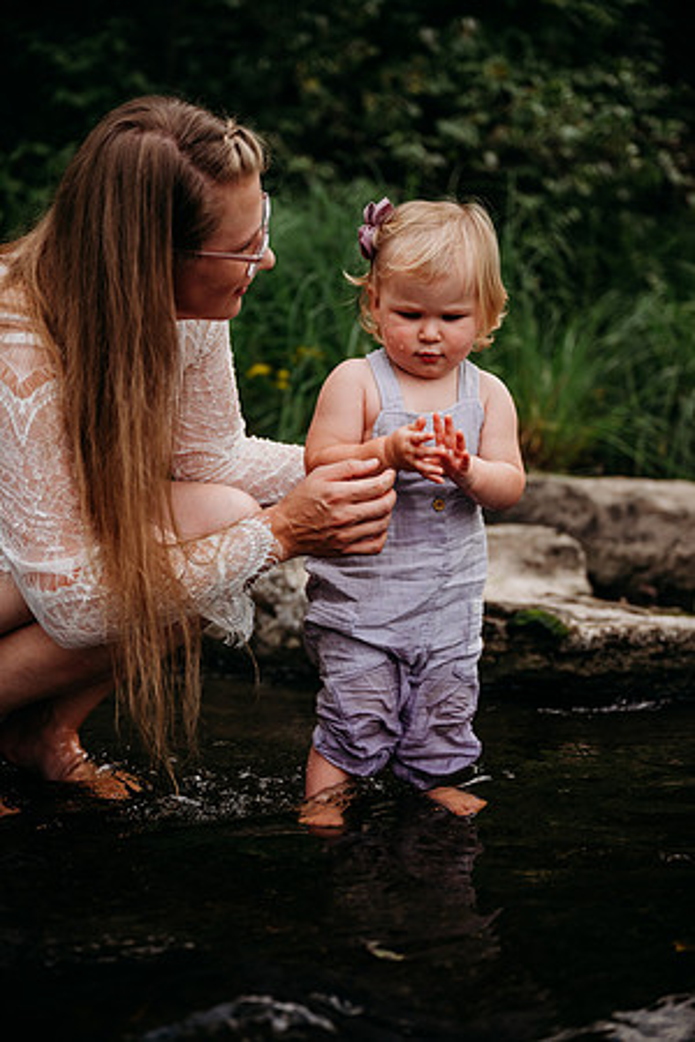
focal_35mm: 55
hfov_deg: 24.6
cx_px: 348
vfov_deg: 36.2
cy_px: 521
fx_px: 1593
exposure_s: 1/1600
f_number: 2.8
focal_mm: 55
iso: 500
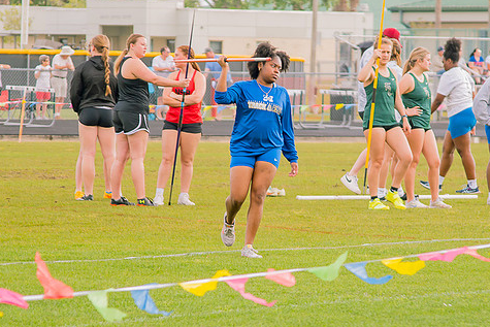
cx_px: 300
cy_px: 172
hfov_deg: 6.6
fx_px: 4234
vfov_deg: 4.4
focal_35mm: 311
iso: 200
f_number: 4
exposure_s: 1/200
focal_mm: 120
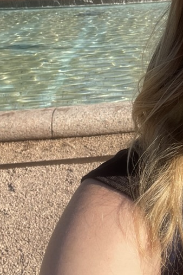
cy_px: 7
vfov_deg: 29.9
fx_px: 480
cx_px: 169
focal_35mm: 63
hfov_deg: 21.1
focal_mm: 2.71
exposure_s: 1/772
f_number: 2.2
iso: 25
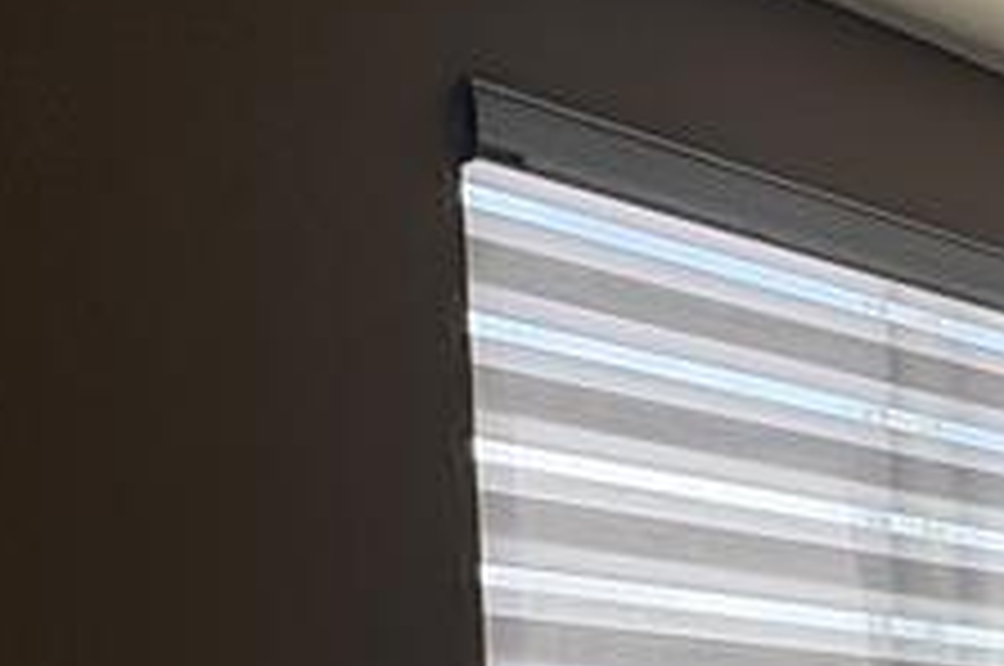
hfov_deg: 24.1
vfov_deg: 17.5
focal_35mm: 67
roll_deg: +0.2
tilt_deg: -6.4
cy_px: 1094
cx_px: 1481
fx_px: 1866
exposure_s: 1/239
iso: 64
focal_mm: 2.22
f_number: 2.2
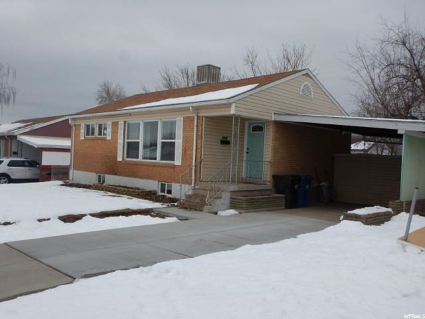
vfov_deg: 45.4
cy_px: 160
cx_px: 212
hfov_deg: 58.4
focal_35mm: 31
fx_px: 381
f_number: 4.2
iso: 125
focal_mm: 5.6
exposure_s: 1/1000
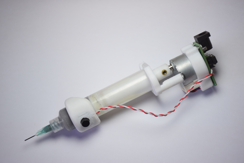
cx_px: 122
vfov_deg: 18.9
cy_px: 82
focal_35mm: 72
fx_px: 488
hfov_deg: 28.1
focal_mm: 48
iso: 250
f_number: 4.5
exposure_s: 1/100
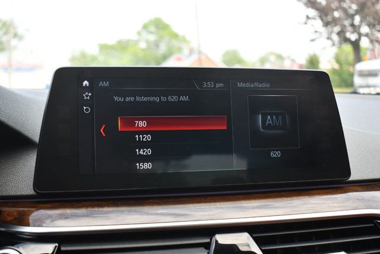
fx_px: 454
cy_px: 127
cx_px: 190
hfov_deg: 45.4
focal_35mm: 43
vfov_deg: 31.2
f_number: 5
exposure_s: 1/250
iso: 400
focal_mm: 29
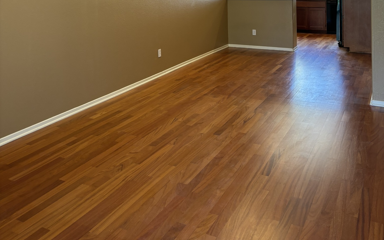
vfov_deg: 31.6
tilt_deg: -2.1
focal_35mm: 37
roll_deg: +0.1
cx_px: 193
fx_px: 387
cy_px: -5
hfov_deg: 52.8
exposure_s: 1/60
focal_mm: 5.96
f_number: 1.6
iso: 125
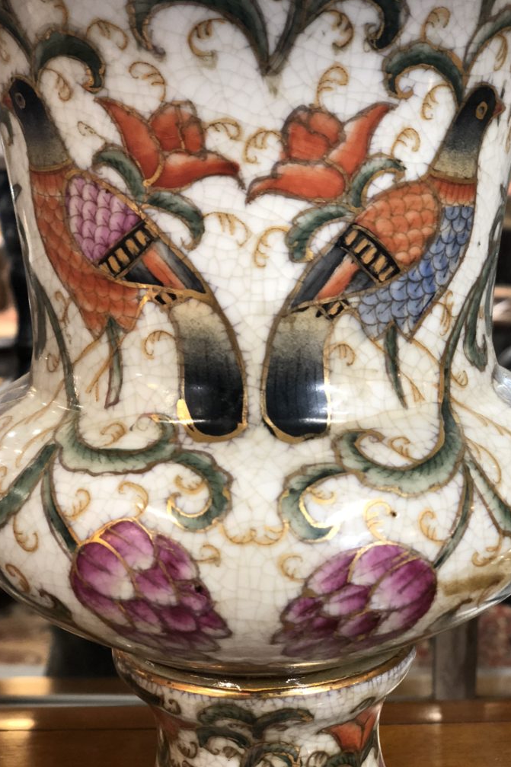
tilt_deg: -9.8
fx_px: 1171
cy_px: 378
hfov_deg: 24.6
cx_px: 282
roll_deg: +1.0
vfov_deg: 36.3
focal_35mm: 55
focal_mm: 6
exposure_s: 1/33
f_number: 2.4
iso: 160
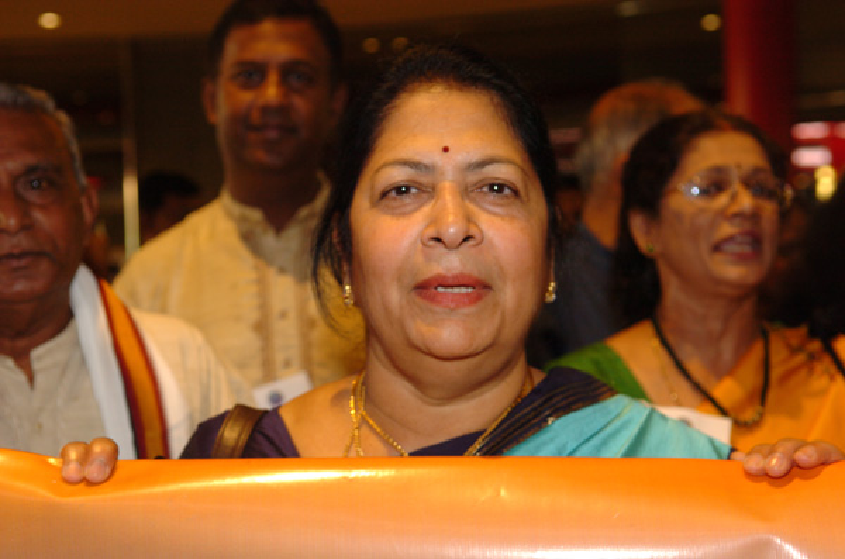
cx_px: 422
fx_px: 1405
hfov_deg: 33.5
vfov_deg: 22.5
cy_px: 280
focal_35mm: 60
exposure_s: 1/30
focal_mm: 40
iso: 400
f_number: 3.5
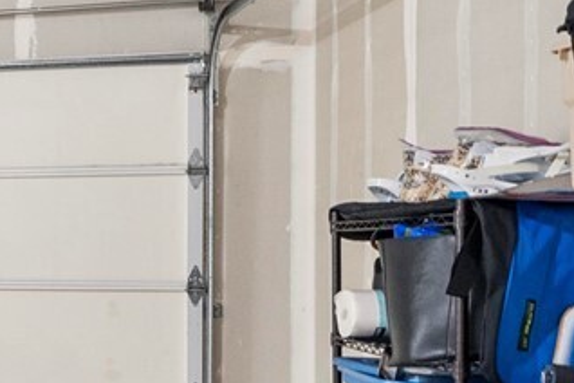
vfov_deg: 21.2
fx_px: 1020
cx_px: -349
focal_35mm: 64
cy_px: 252
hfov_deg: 23.2
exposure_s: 1/60
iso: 1000
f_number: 6.7
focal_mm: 12
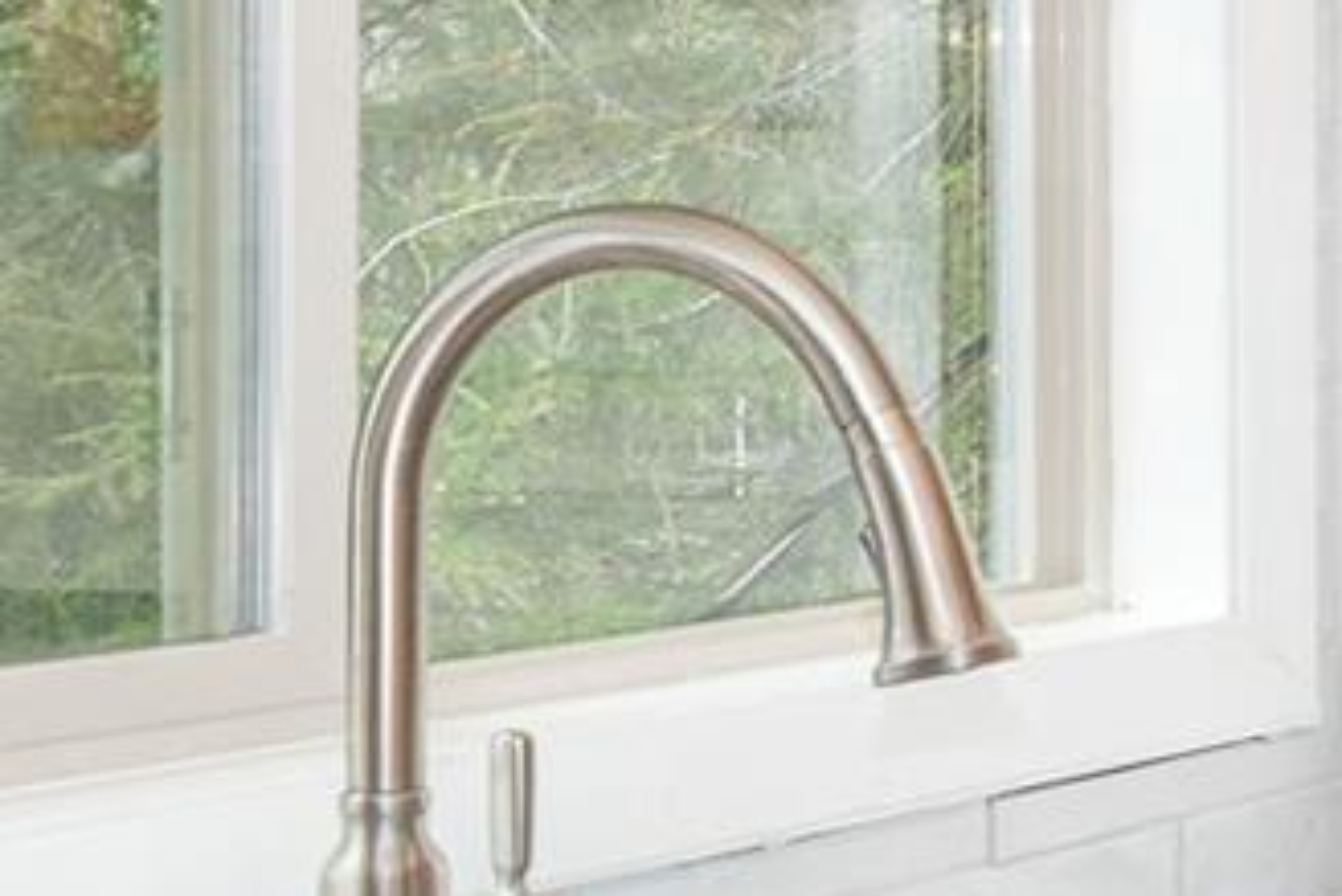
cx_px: 2717
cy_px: 209
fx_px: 3953
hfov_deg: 15.3
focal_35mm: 106
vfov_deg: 12.9
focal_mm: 17
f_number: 8
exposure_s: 1/100
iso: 320
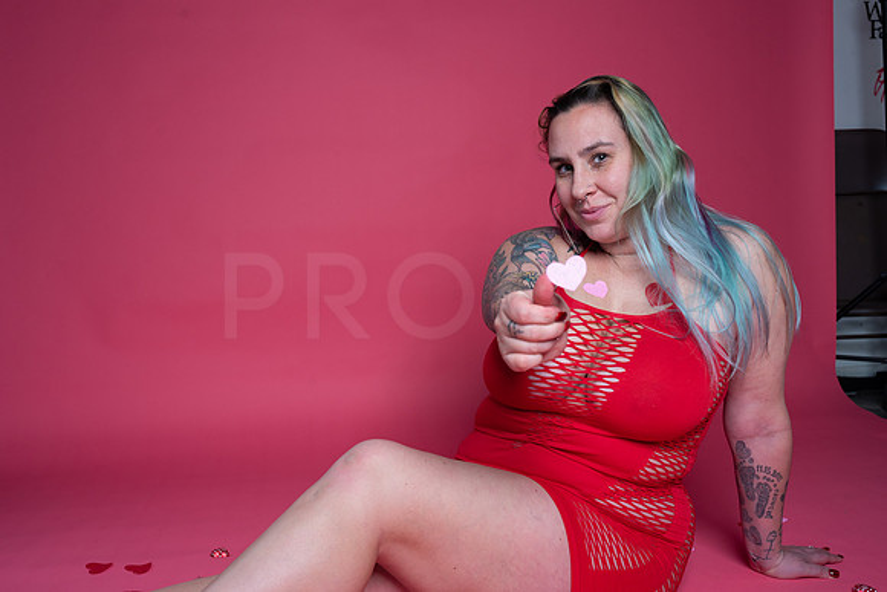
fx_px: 863
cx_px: 444
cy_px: 296
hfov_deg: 54.4
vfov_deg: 37.9
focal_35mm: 35
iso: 100
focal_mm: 35
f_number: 8
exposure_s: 1/160
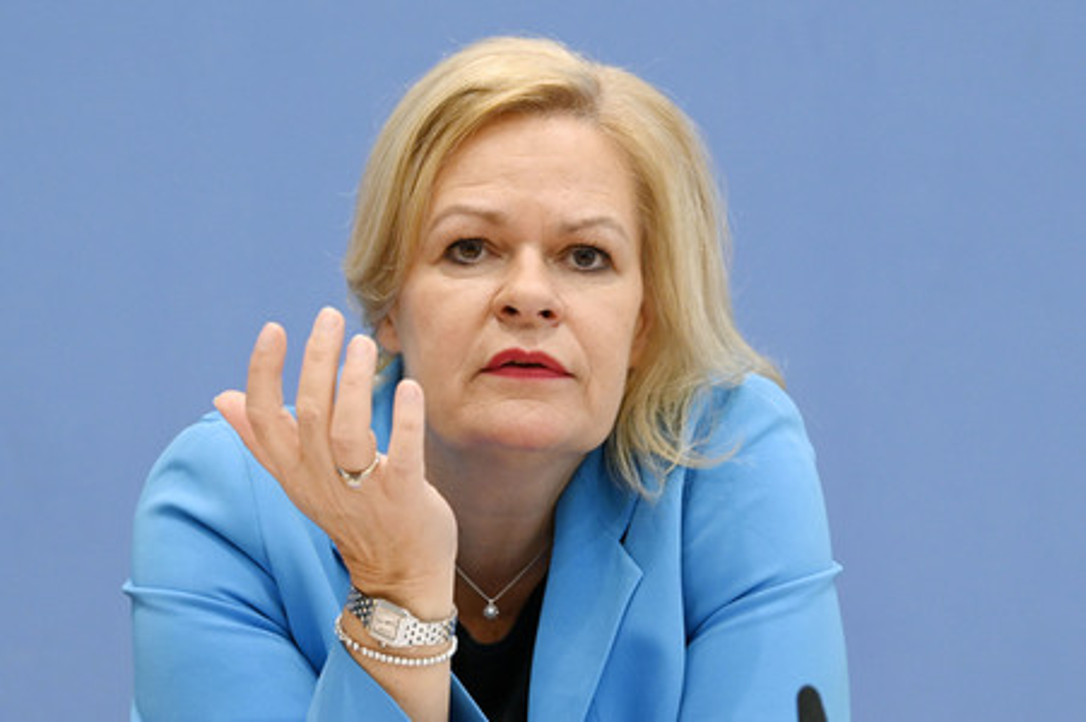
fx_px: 3768
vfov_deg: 11.0
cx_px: 543
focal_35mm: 125
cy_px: 361
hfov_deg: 16.4
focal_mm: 125
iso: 5000
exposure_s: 1/640
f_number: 6.3
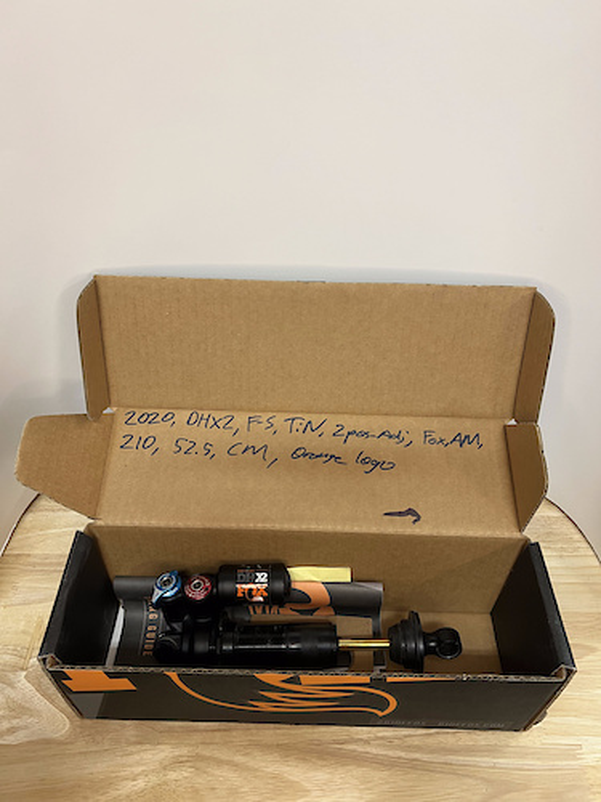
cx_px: 300
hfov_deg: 53.1
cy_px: 401
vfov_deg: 67.3
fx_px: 602
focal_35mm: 26
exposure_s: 1/60
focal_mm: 5.7
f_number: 1.5
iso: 100
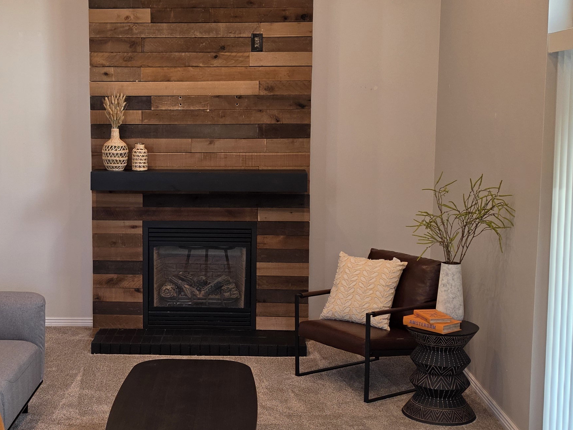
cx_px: 193
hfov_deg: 35.8
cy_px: 198
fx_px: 877
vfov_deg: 27.5
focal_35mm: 53
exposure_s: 1/120
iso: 80
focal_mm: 6.5
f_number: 1.4
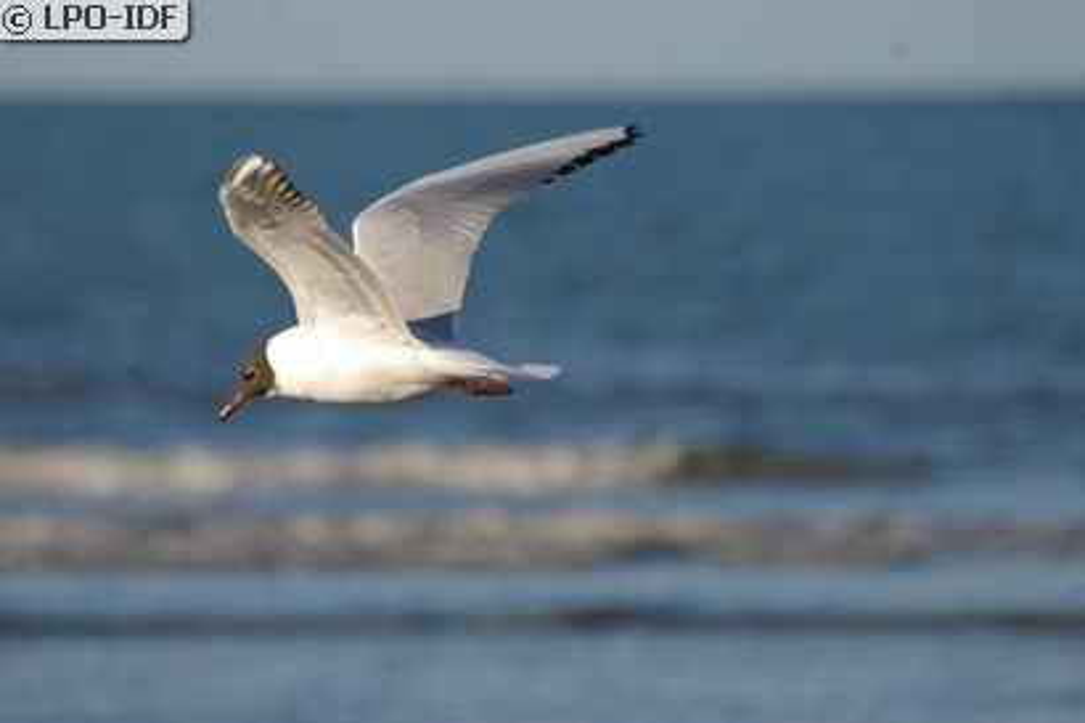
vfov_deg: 3.1
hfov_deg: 4.6
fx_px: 13556
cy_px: 362
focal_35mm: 450
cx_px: 542
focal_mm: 300
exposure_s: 1/500
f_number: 6.7
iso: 200
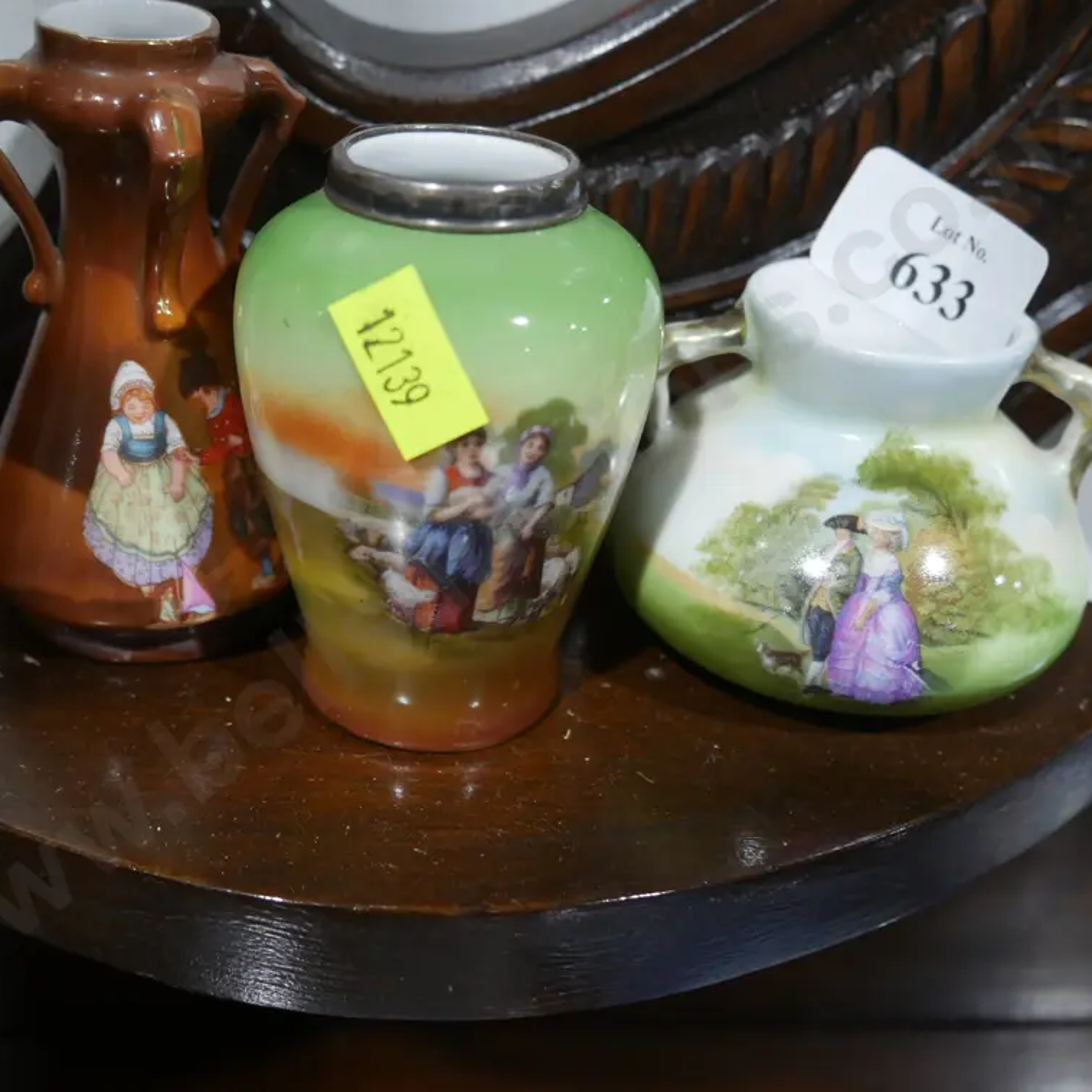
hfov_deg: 39.1
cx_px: 497
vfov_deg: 39.2
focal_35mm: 43
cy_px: 540
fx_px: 1535
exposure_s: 1/60
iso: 640
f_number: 4
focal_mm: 18
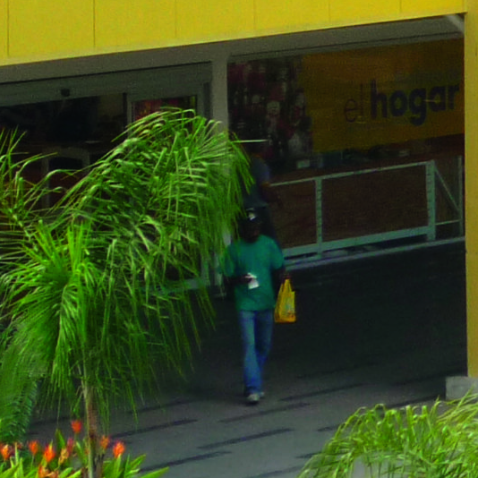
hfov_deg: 6.0
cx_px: 862
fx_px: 4437
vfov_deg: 6.2
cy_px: 9
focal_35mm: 284
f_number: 3.9
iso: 100
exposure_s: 1/250
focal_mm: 11.1
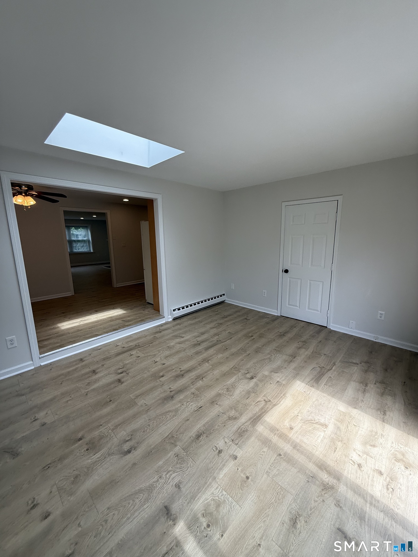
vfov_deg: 102.1
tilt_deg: -10.5
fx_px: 225
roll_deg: +1.0
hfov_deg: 85.7
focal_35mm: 14
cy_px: 278
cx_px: 209
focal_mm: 2.22
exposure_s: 1/232
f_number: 2.2
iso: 64
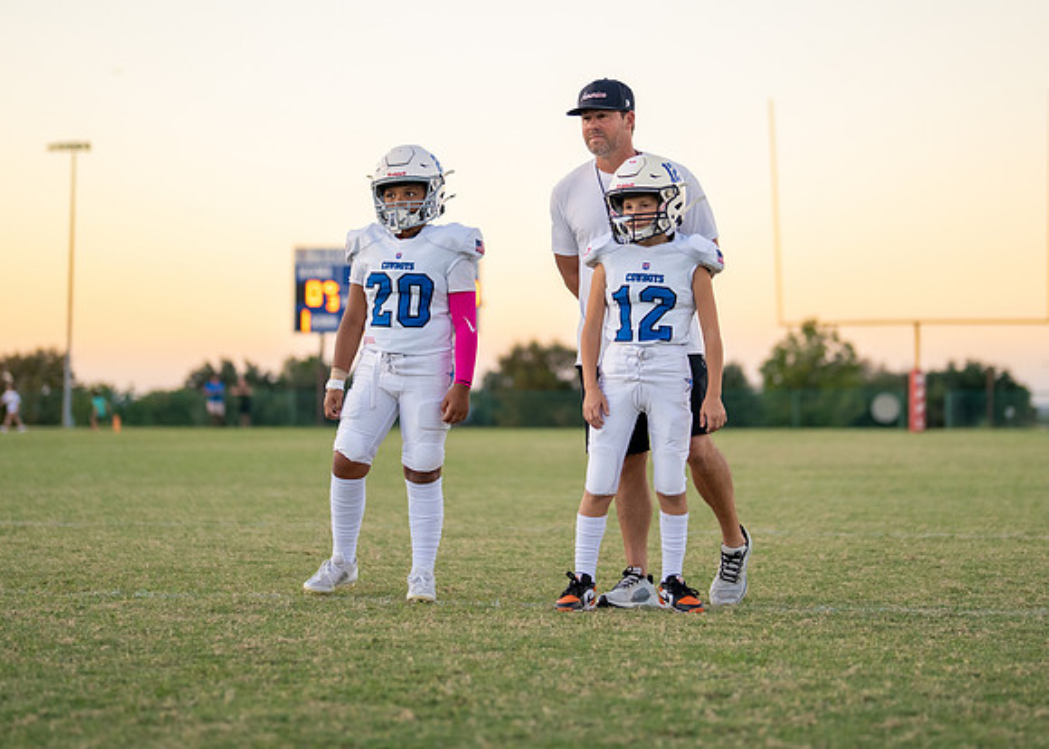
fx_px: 2385
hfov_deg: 24.8
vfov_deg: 17.8
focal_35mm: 80
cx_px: 577
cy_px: 208
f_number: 1.2
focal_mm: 50
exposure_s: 1/1600
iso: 500
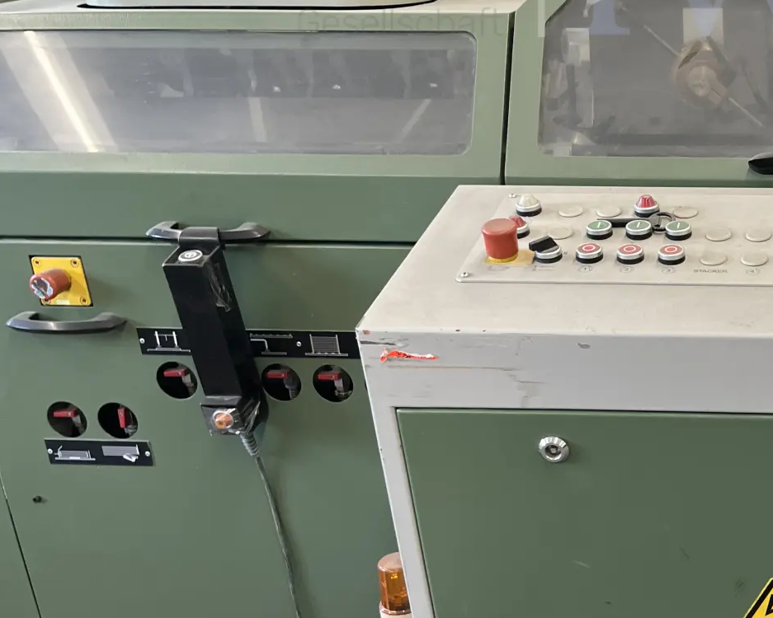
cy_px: 389
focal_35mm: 52
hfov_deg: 33.1
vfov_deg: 29.0
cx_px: 763
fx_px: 1190
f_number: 1.6
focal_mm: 5.1
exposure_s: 1/50
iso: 160
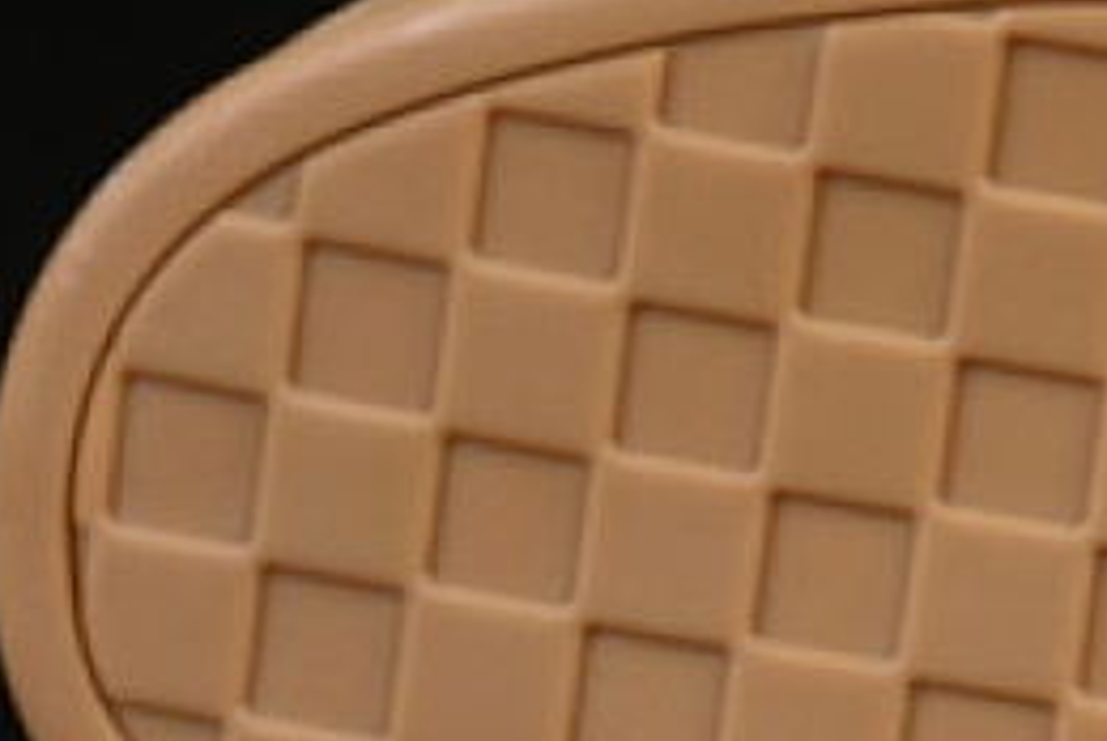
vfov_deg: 4.4
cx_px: 1716
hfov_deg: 6.5
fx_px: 9574
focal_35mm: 311
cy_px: 234
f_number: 7.1
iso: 160
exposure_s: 1/80
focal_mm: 50
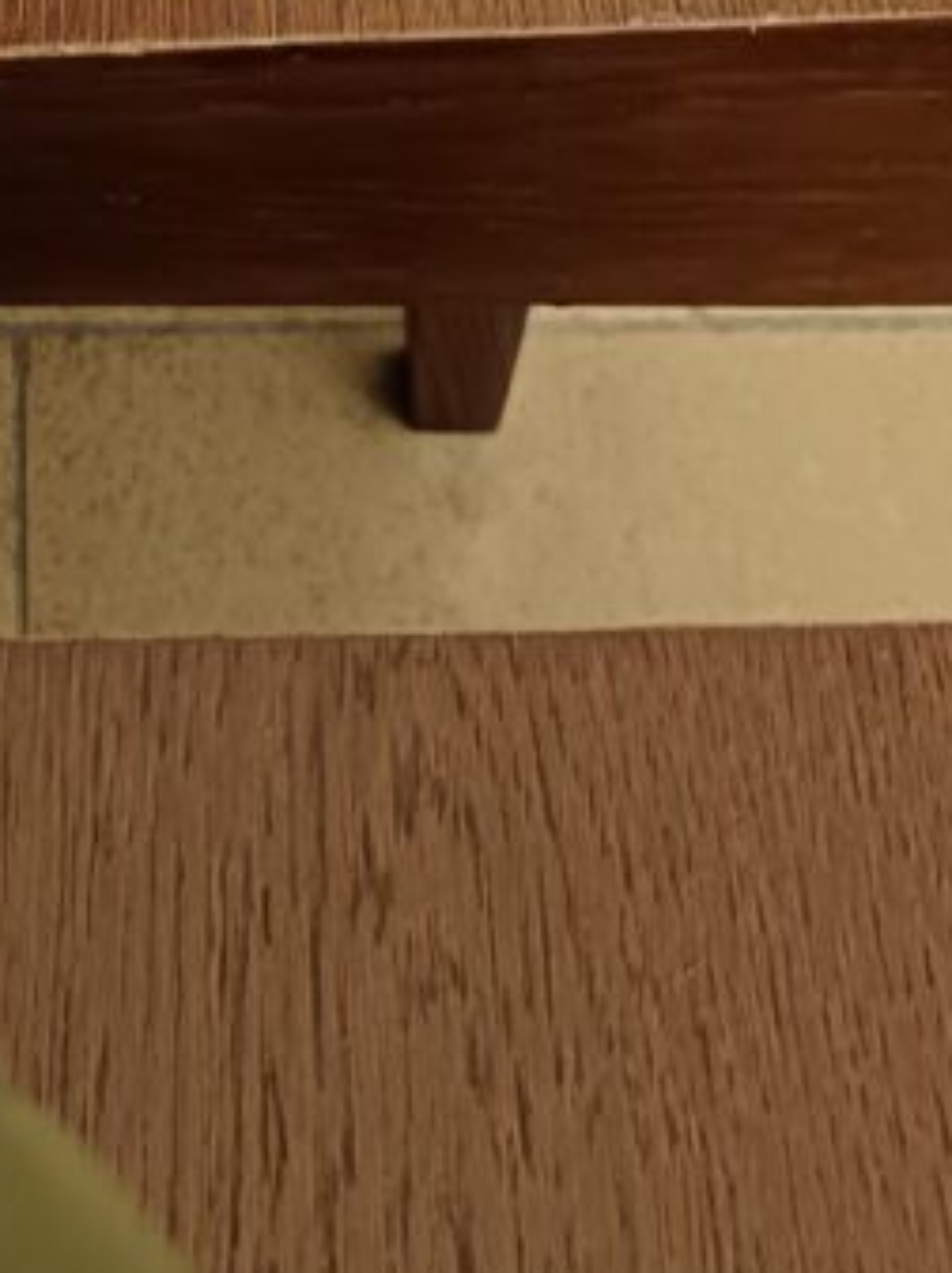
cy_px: -125
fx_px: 2682
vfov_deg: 24.9
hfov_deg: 19.1
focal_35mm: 73
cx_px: -170
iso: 2442
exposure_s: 1/25
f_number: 1.75
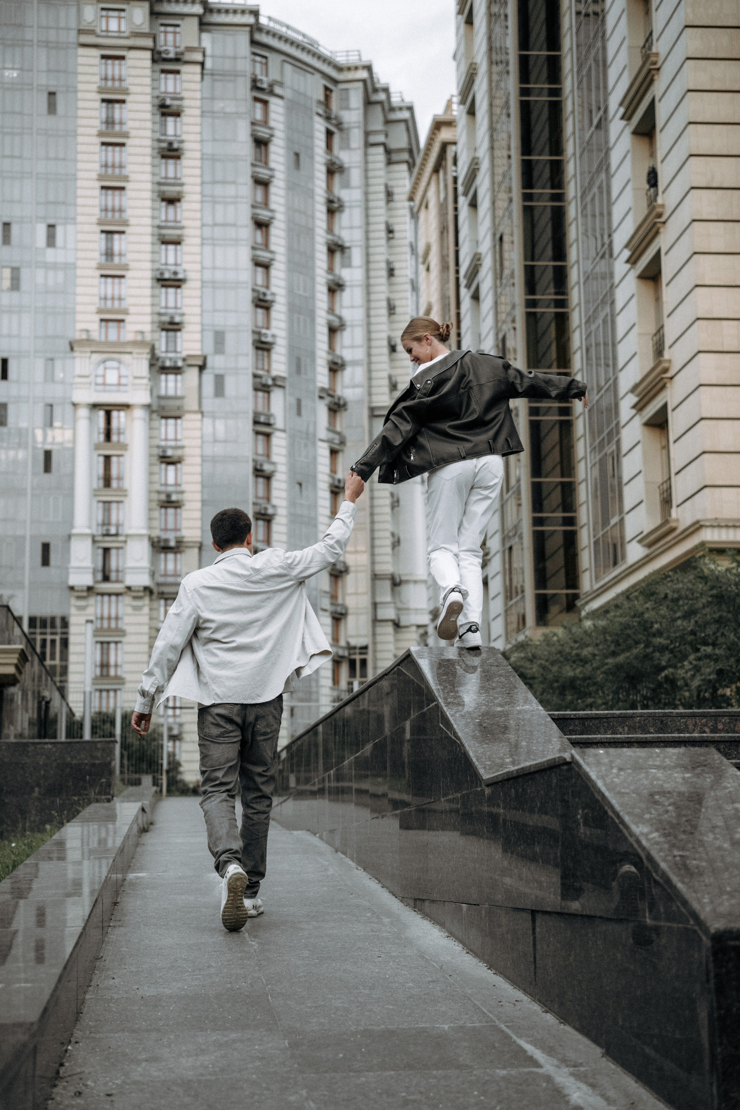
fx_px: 1542
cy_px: 555
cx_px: 370
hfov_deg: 27.0
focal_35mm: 50
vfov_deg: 39.6
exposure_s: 1/1600
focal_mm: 33
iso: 1000
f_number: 2
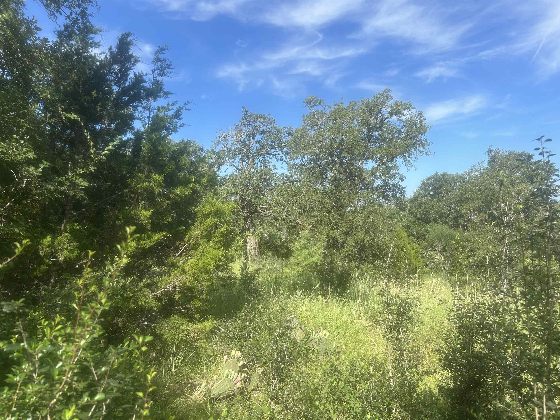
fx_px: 421
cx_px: 280
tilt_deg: +0.7
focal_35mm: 26
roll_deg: +1.3
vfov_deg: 53.1
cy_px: 210
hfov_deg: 67.3
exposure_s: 1/2915
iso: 50
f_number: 1.5
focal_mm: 5.7
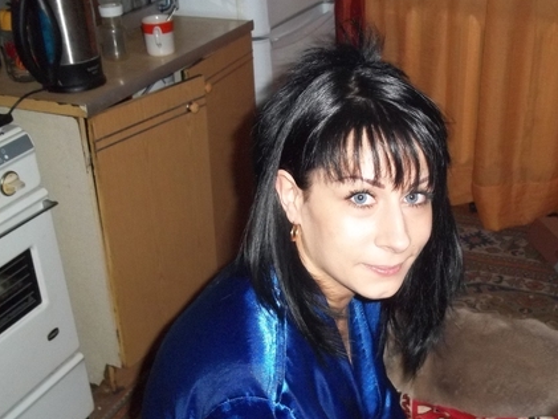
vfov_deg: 30.8
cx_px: 329
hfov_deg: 40.3
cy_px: 262
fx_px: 758
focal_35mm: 47
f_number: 3.1
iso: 320
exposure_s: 1/500
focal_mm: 6.5
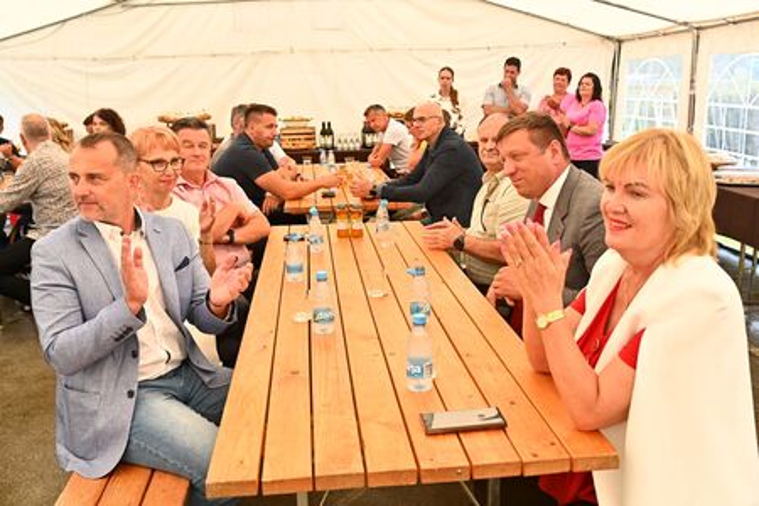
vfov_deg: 37.9
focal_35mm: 35
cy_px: 253
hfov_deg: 54.4
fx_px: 738
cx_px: 380
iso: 1600
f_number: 6.3
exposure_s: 1/1250
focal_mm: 35
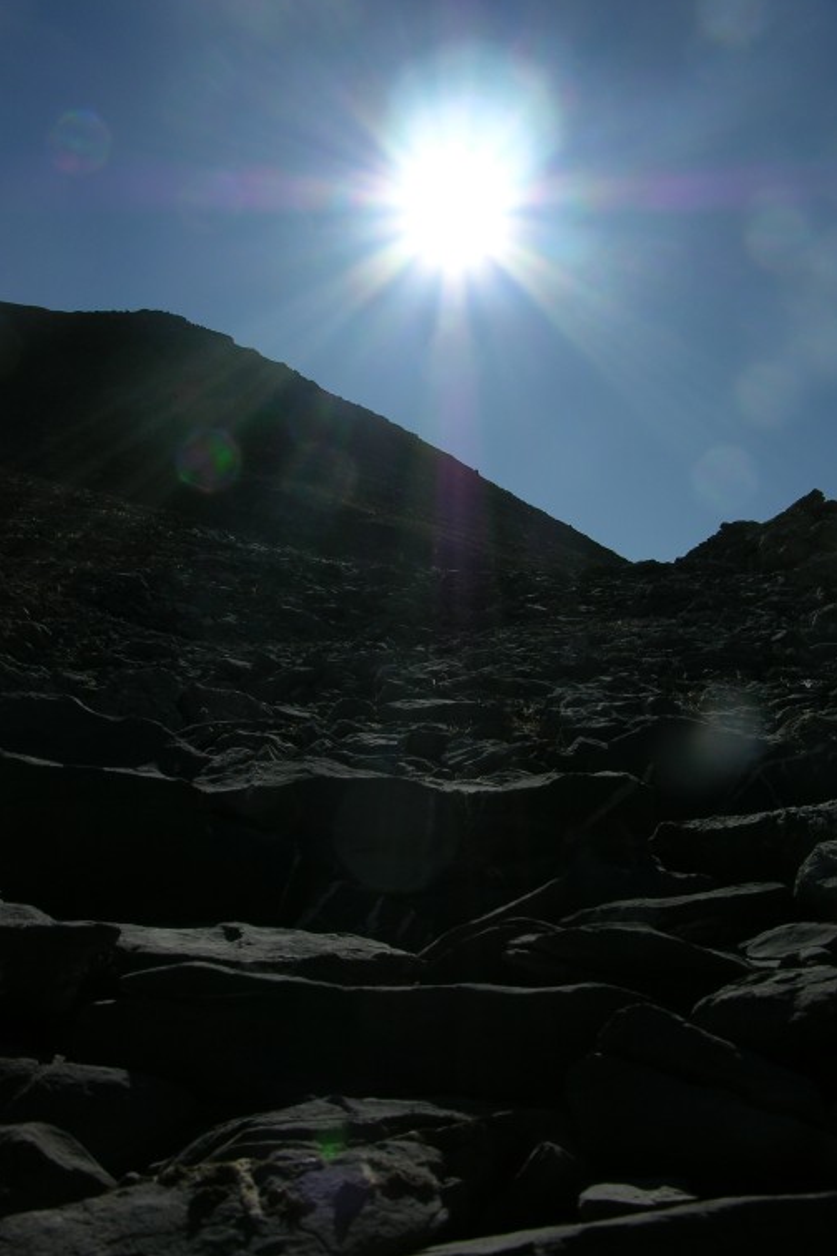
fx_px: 1290
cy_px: 621
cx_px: 422
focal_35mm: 37
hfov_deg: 35.9
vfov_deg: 51.9
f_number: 8
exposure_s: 1/683
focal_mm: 8.9
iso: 50
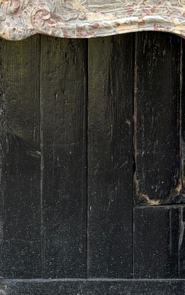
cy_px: 143
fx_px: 1136
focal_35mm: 141
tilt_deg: -5.8
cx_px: 5
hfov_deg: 9.3
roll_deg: -0.4
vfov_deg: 14.8
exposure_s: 1/158
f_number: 1.78
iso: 50
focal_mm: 6.76
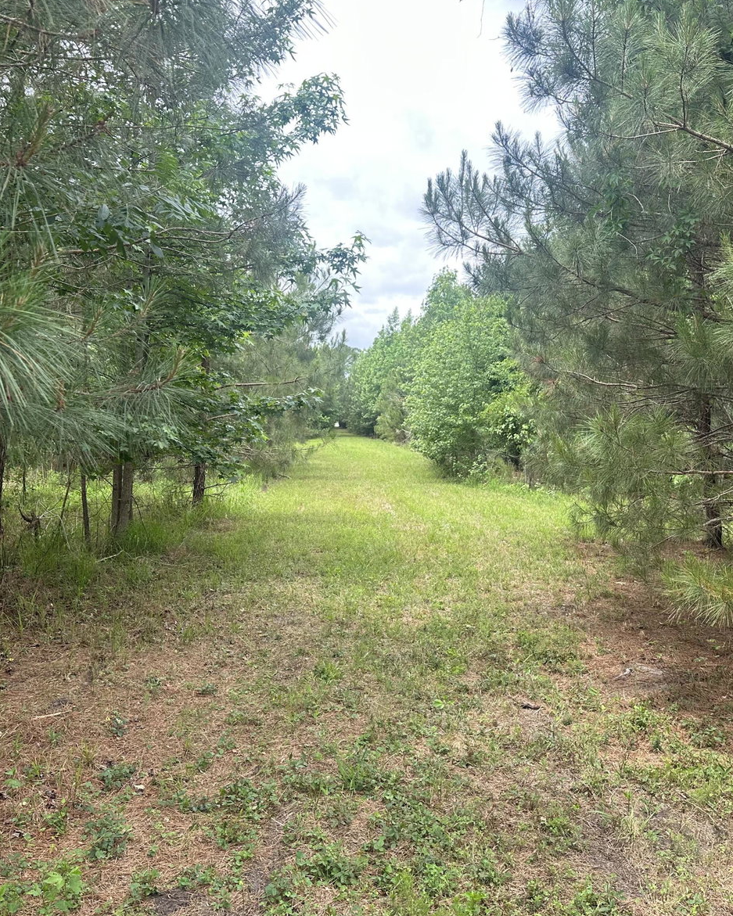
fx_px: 868
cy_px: 464
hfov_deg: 45.7
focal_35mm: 32
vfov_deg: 55.7
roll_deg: -1.6
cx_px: 411
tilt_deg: -1.8
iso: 80
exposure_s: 1/850
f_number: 1.78
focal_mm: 6.86
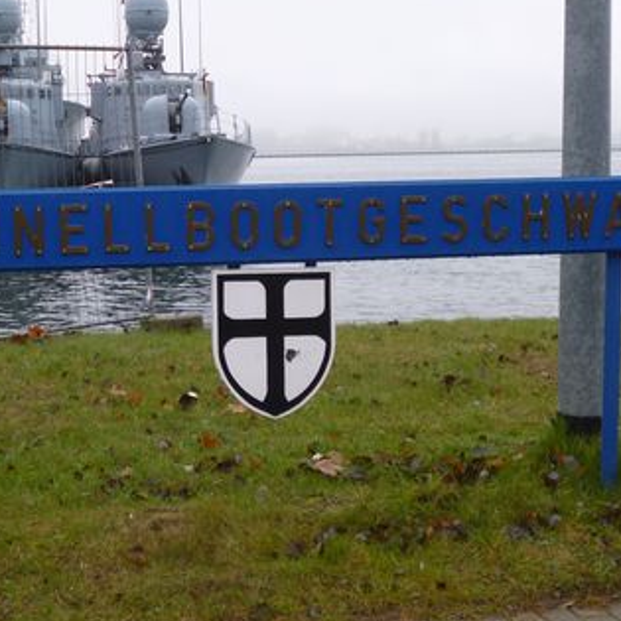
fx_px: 1279
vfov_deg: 27.3
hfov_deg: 27.1
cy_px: 278
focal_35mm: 63
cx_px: 195
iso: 100
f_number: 3.1
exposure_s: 1/60
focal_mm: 6.4
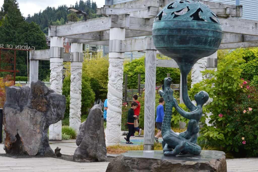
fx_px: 591
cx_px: 129
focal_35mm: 82
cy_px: 86
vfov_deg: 16.5
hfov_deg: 24.6
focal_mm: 55
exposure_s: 1/400
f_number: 11
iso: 400
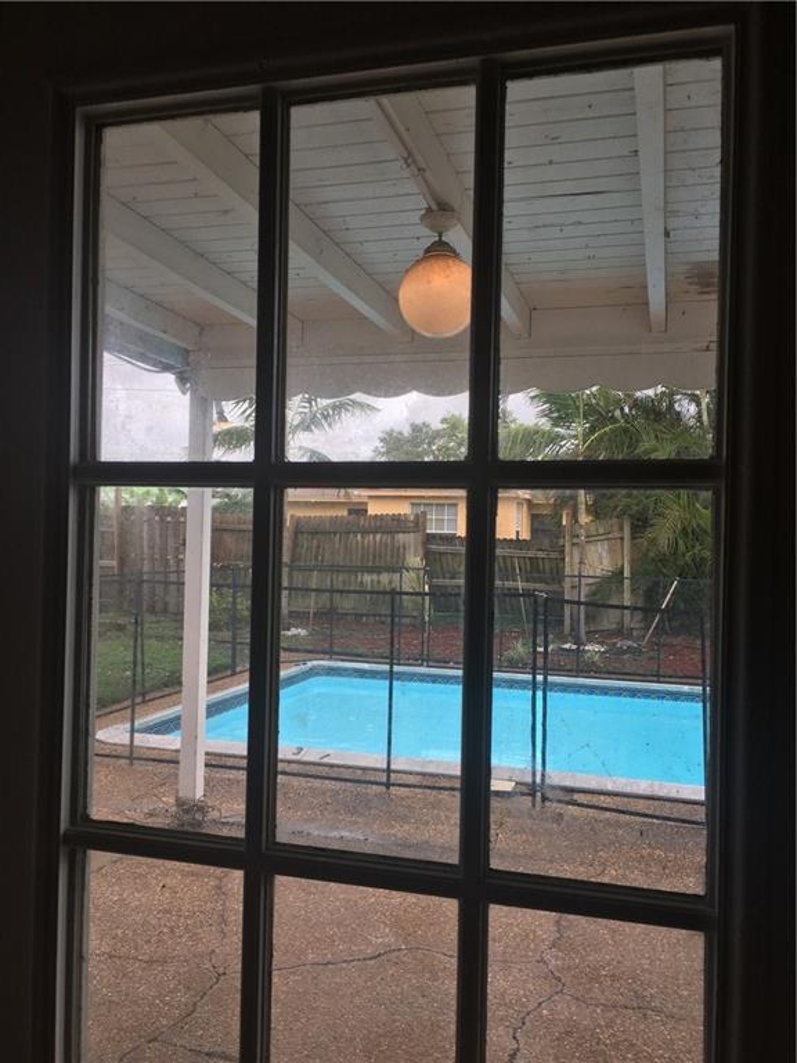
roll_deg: -1.1
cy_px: 532
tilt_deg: +0.8
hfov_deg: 48.2
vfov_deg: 61.7
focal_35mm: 29
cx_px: 398
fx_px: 890
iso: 25
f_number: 2.2
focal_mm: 4.15
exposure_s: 1/242
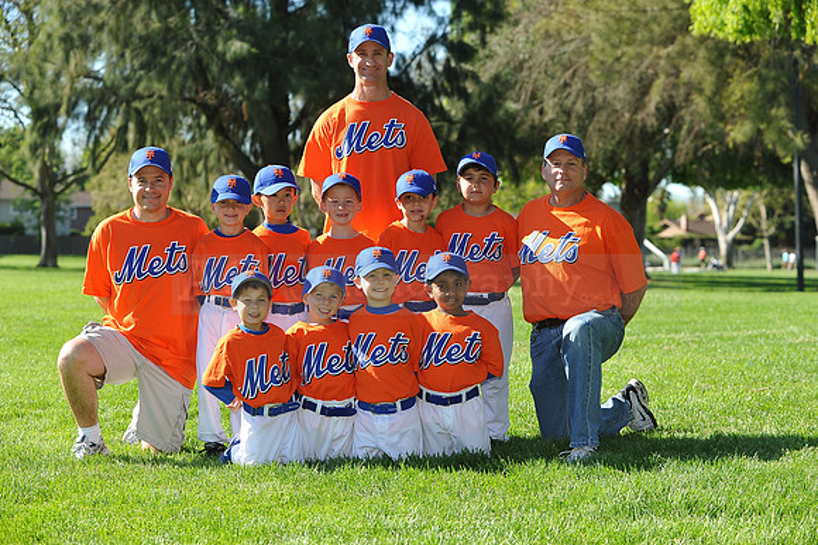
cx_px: 409
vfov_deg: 15.9
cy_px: 272
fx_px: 1953
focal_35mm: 86
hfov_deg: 23.7
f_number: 5.6
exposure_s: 1/400
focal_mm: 86
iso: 200
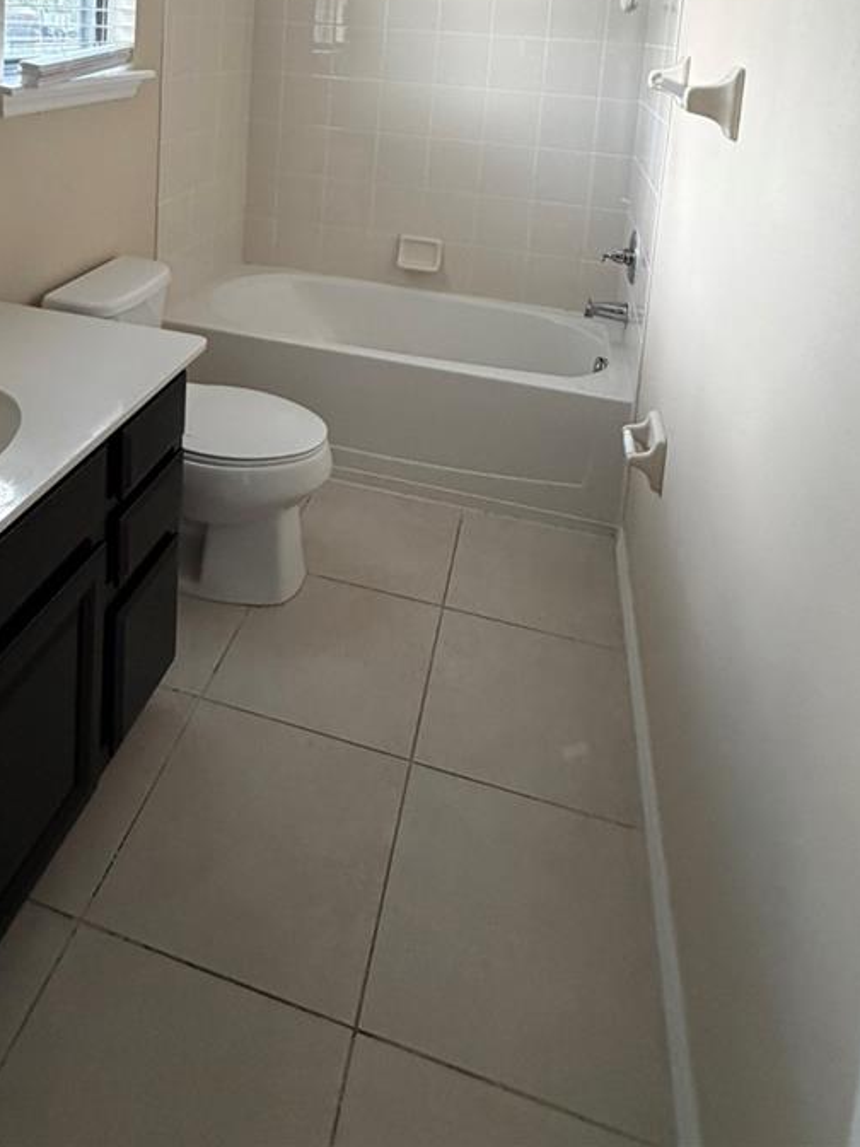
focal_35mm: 25
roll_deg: -3.8
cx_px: 326
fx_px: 828
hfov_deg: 54.3
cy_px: 125
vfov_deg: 59.5
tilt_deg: -6.3
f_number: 2.2
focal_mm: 2.22
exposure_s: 1/90
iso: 320
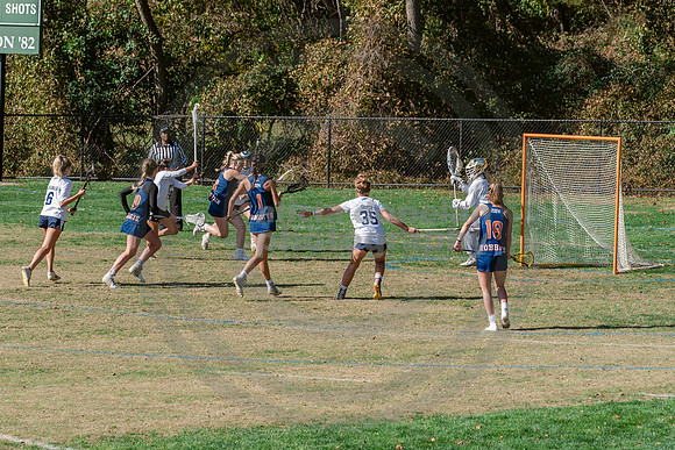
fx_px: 3295
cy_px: 143
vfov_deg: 7.8
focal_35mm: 176
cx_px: 303
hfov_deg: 11.7
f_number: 7.1
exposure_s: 1/800
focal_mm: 122
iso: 250
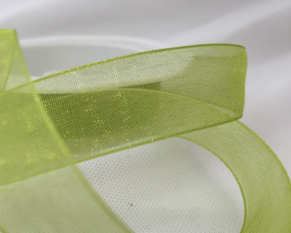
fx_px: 379
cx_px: 90
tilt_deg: -25.5
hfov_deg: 41.3
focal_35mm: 44
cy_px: 167
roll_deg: +0.0
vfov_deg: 33.6
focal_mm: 4.15
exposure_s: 1/50
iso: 25
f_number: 2.2
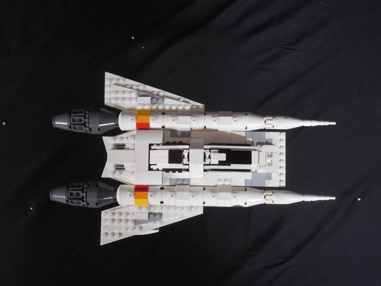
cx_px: 190
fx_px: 528
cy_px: 143
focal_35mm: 48
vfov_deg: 30.3
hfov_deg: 39.7
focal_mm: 8.7
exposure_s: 1/6
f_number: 4
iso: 800
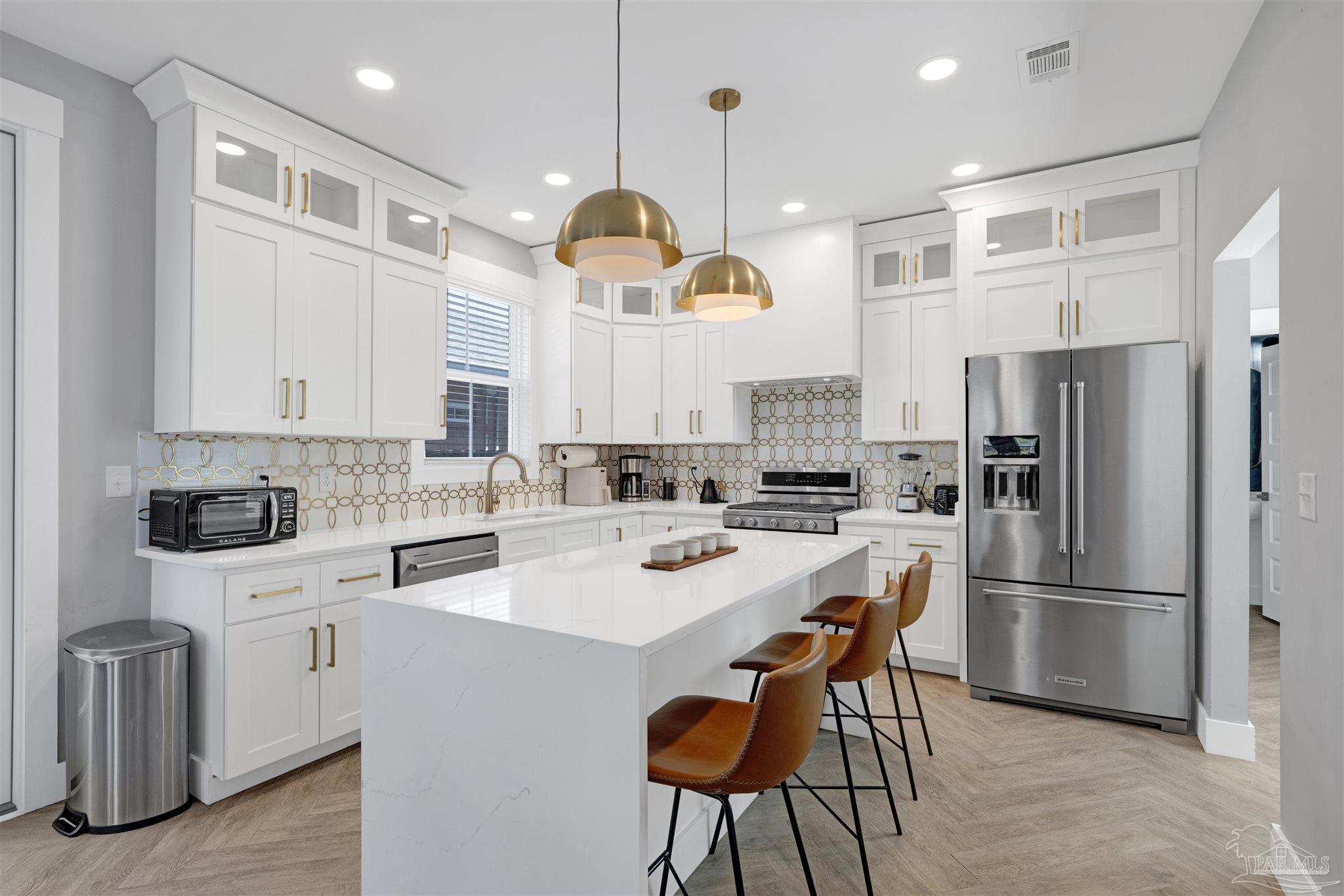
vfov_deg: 70.4
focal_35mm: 17
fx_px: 635
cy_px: 448
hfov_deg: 93.3
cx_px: 672
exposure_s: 1/15
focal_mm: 17
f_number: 11
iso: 400
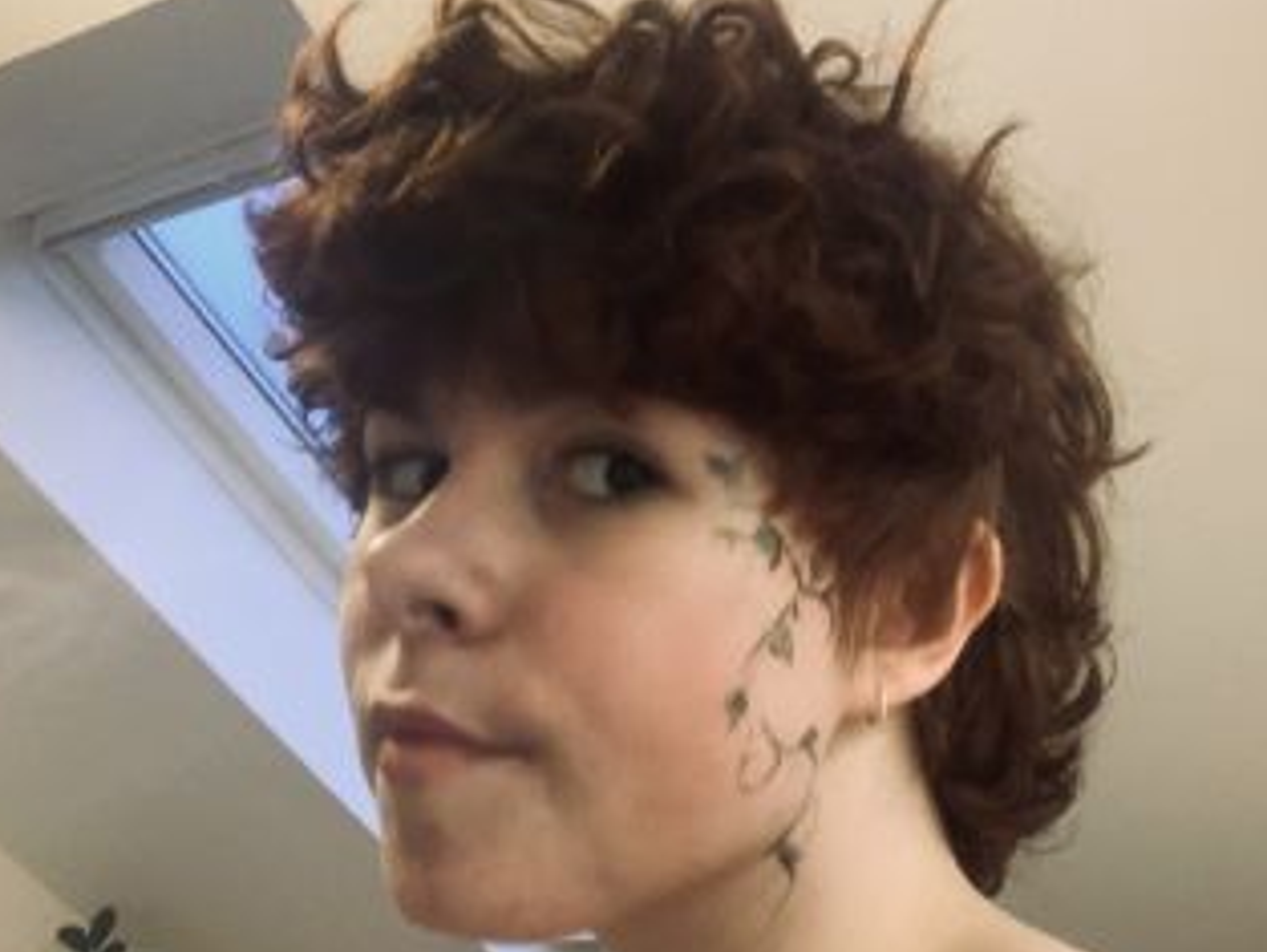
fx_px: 1684
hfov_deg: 40.8
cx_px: 826
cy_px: 640
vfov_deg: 31.3
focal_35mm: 46
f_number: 2.2
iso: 320
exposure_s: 1/41
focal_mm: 2.87
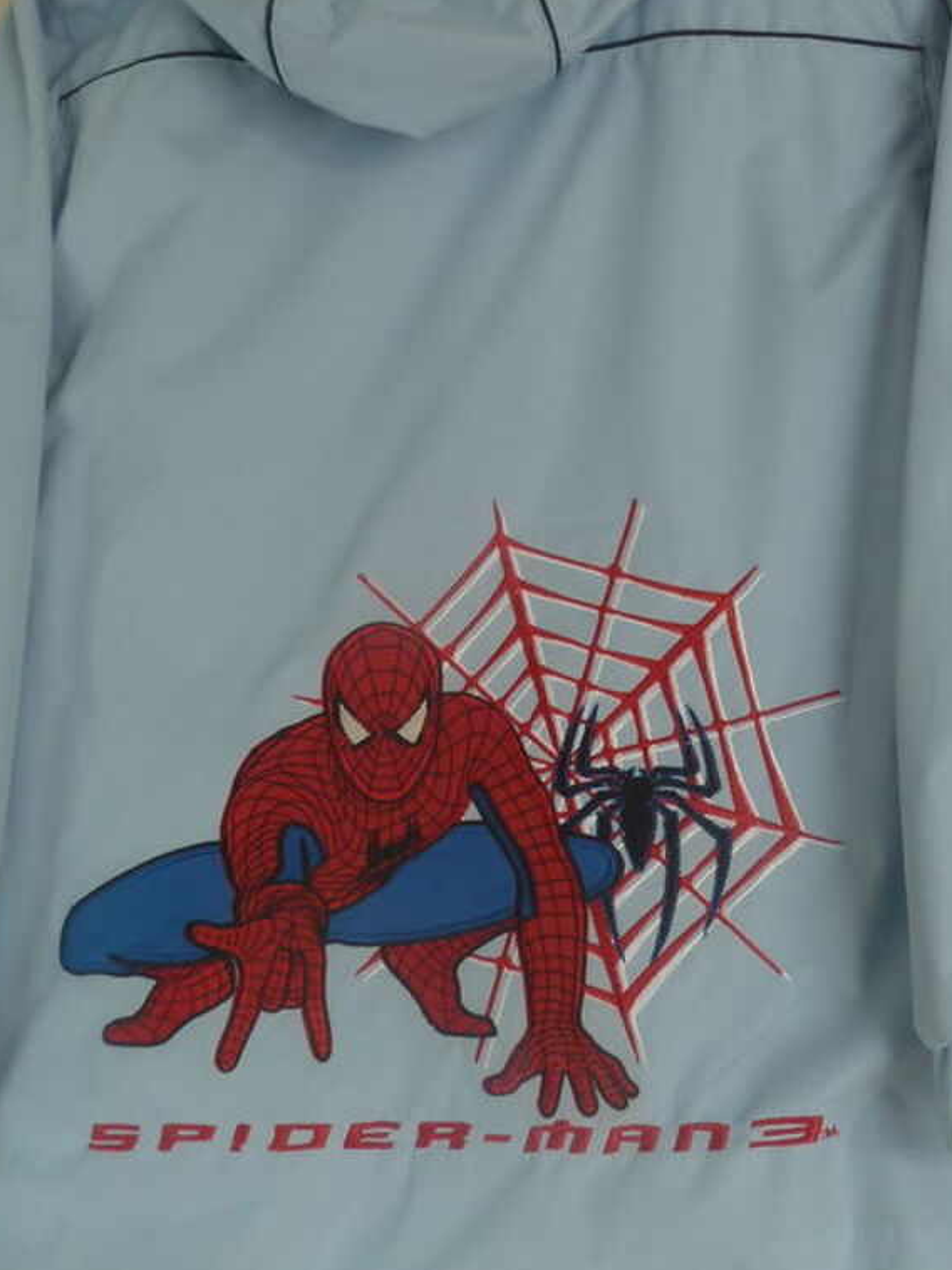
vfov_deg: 42.2
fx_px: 1613
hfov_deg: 32.9
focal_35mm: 44
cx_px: 498
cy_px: 400
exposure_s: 1/30
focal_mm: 4.1
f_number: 3.3
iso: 100
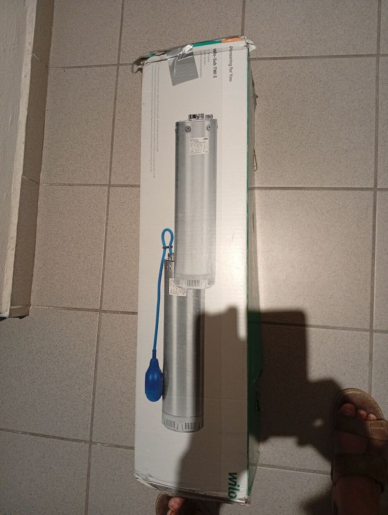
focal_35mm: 27
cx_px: 194
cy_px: 258
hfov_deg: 51.5
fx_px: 402
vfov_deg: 65.2
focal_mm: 3.98
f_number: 1.8
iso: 440
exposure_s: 1/33.3
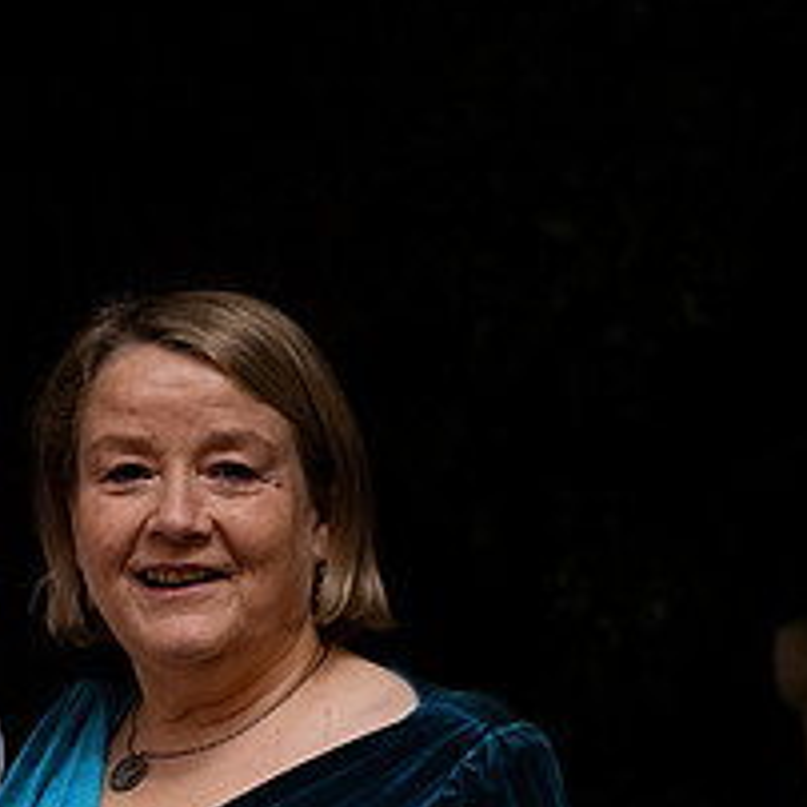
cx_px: 4
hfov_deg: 15.5
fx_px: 2901
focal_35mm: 110
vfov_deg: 15.7
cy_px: 721
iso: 800
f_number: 3.5
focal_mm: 45
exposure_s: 1/160
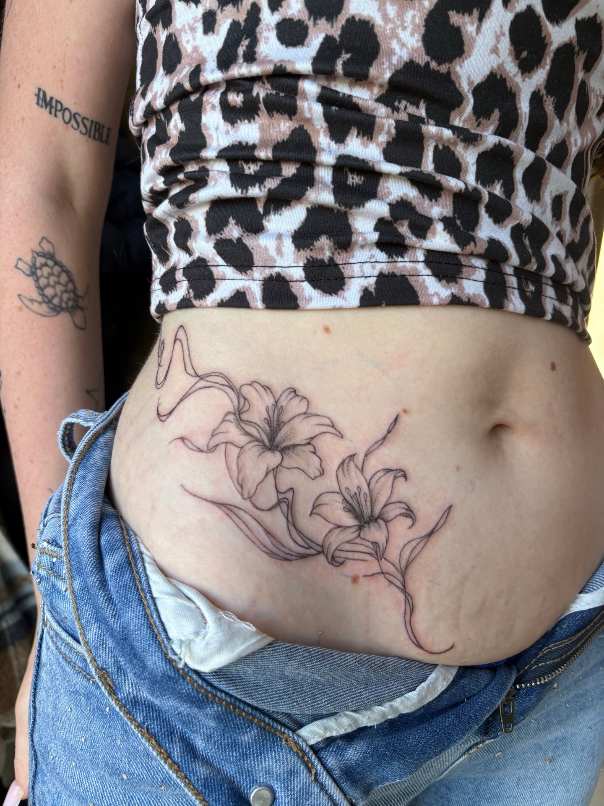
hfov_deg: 53.1
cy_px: 403
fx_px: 605
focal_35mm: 26
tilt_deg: -13.6
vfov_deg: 67.3
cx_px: 302
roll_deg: -3.4
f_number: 1.6
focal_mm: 5.96
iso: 64
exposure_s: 1/122
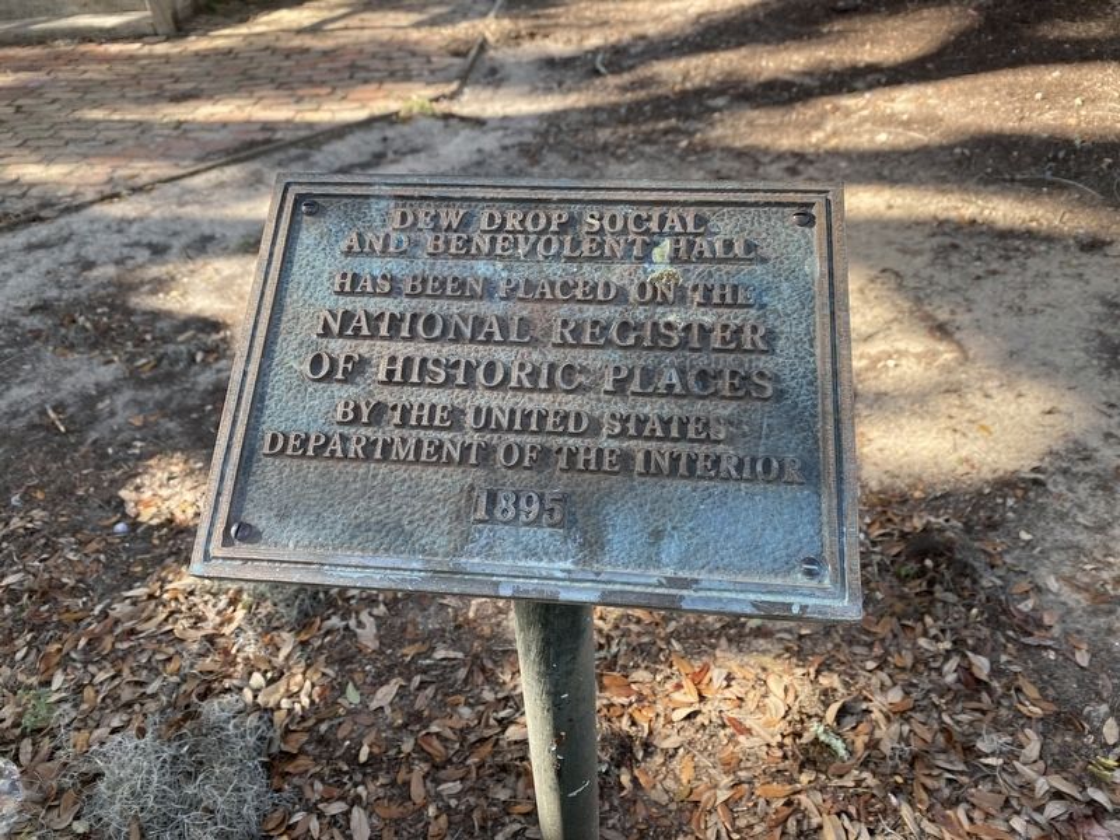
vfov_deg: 53.1
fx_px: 841
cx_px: 560
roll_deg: +6.5
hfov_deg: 67.3
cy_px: 420
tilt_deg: -38.9
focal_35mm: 26
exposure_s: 1/122
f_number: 1.8
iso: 40
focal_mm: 4.25
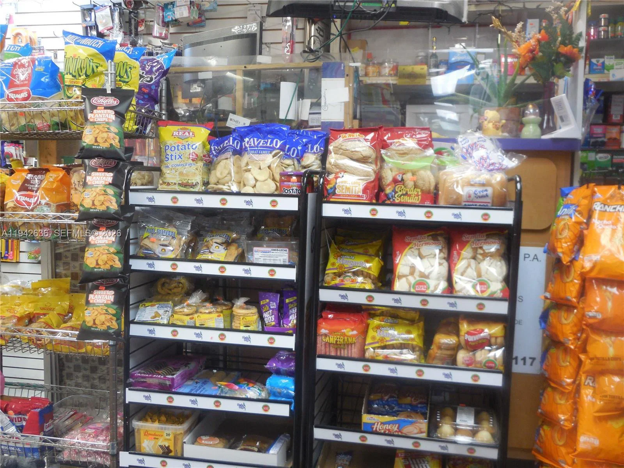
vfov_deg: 41.8
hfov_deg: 54.0
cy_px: 234
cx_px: 312
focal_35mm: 34
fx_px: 613
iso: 250
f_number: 3.4
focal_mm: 6.1
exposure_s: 1/30
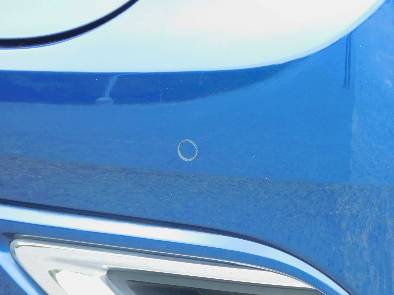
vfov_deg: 2.3
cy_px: 148
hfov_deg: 3.1
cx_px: 197
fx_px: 7398
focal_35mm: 650
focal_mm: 116.5
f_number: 5.6
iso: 400
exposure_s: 1/125
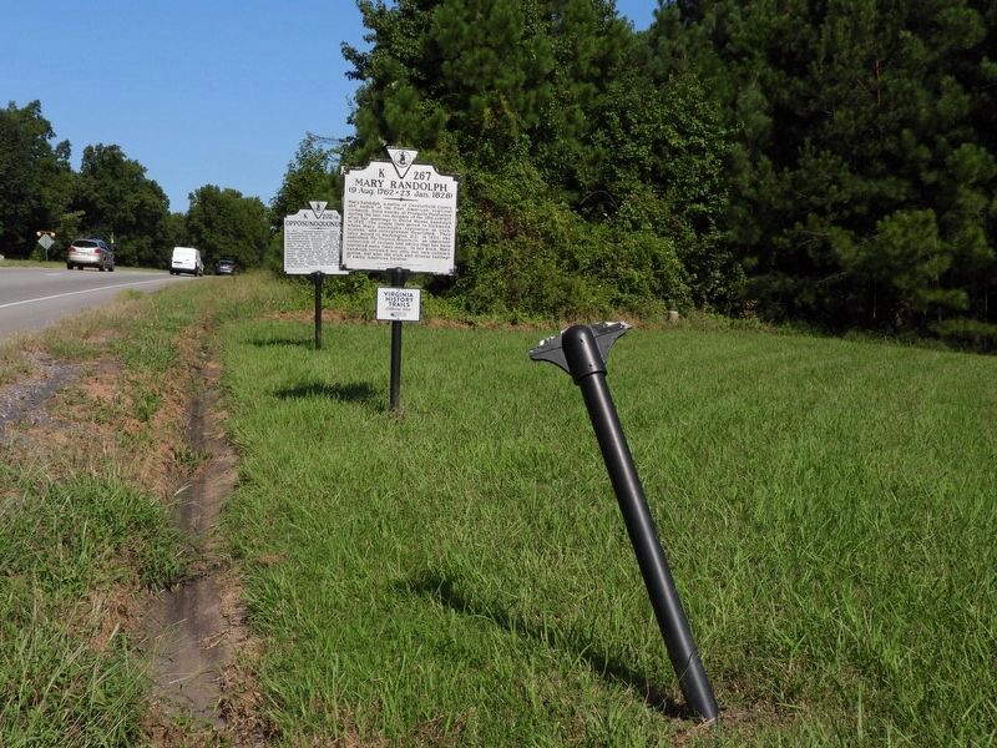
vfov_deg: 35.1
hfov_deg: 45.8
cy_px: 374
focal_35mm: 41
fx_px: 1181
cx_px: 498
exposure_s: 1/2000
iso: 100
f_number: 3.2
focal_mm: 7.4
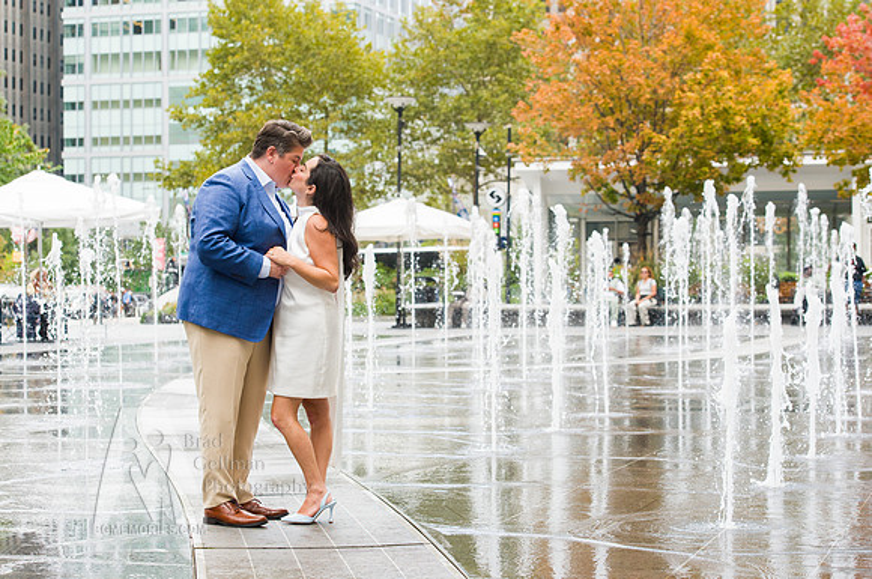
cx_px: 407
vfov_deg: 16.7
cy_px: 273
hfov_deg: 25.0
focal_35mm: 81
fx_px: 1967
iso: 800
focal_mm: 75
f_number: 5
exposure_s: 1/320
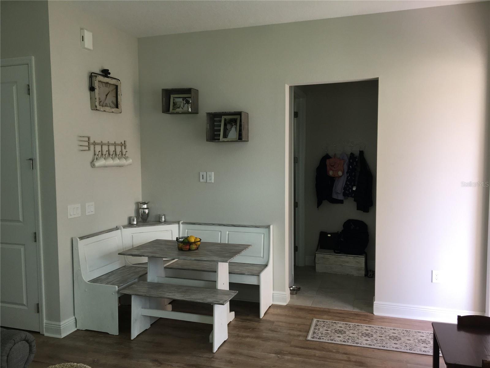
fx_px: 411
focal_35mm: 29
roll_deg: +1.2
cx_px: 245
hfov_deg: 61.7
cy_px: 184
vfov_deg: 48.2
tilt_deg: -4.3
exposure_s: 1/60
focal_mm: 4.15
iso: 32
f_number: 2.2
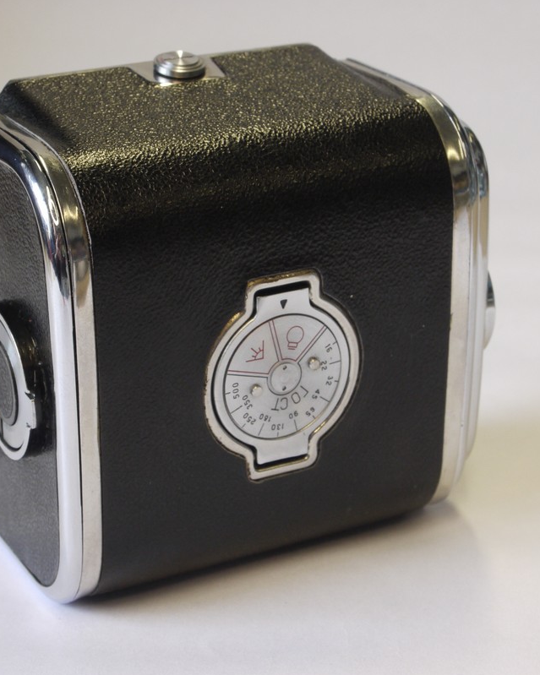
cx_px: 254
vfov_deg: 21.7
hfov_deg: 17.5
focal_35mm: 88
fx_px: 1758
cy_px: 324
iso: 400
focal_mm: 30
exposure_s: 1/15
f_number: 11
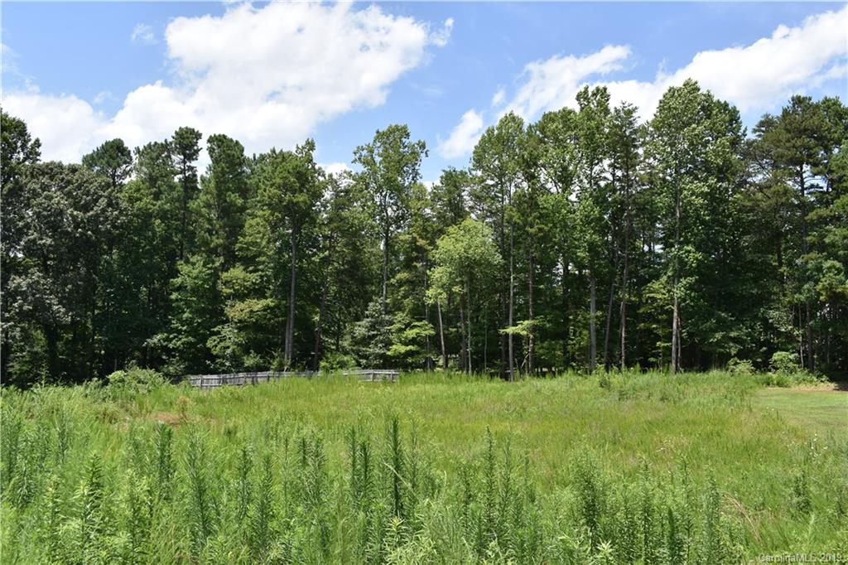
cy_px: 282
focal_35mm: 33
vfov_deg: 39.9
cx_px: 424
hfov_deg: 57.2
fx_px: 777
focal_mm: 22
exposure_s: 1/500
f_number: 8
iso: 280
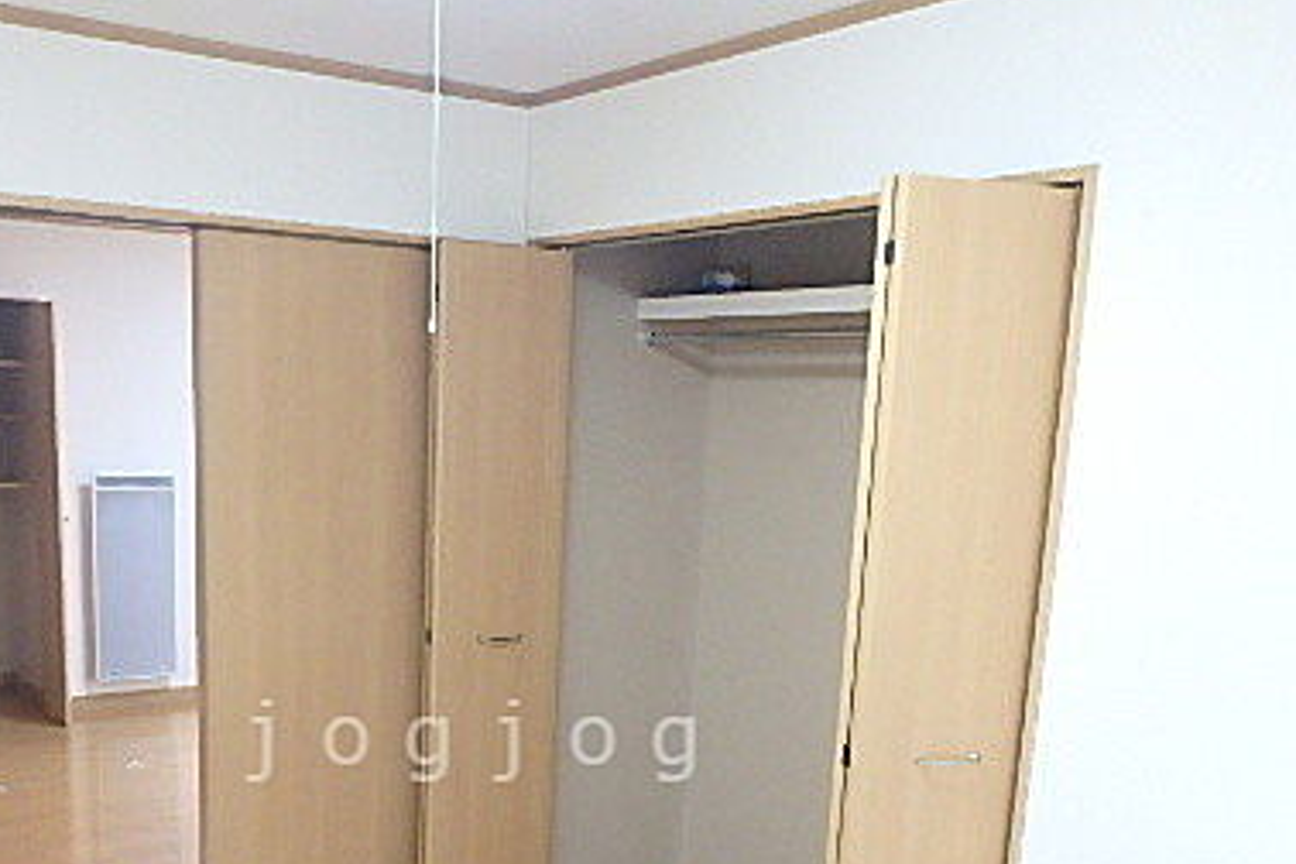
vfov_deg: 34.4
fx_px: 1332
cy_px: 741
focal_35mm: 37
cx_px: 480
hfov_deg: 51.3
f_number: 3.5
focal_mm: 3.7
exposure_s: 1/30
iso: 640
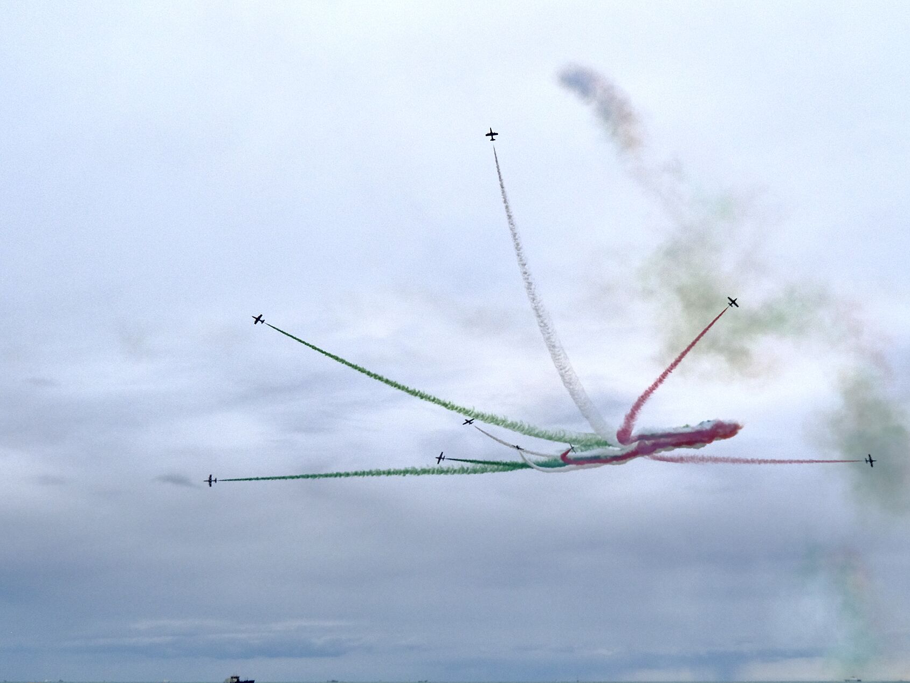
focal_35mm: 41
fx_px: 1078
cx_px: 621
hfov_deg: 45.0
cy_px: 422
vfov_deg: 35.0
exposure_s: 1/2900
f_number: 4
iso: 800
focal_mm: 20.2
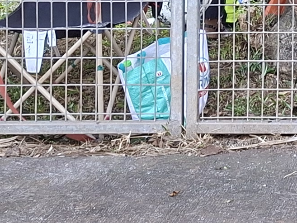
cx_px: 527
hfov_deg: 12.8
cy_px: -218
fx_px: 1201
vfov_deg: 9.9
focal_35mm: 140
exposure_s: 1/120
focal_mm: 5.54
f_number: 1.8
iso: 160
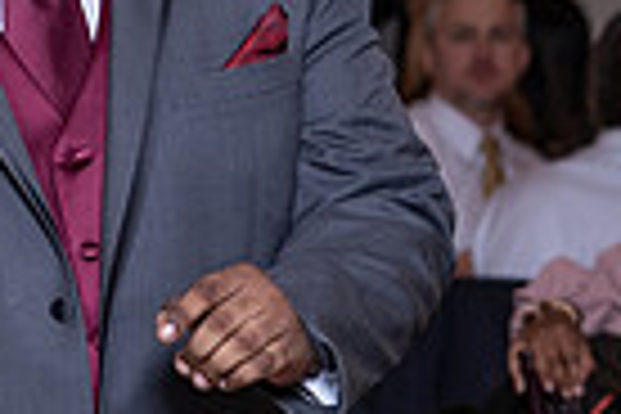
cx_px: -389
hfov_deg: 4.9
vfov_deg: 3.3
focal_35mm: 418
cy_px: -41
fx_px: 7210
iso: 800
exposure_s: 1/200
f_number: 4
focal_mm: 85
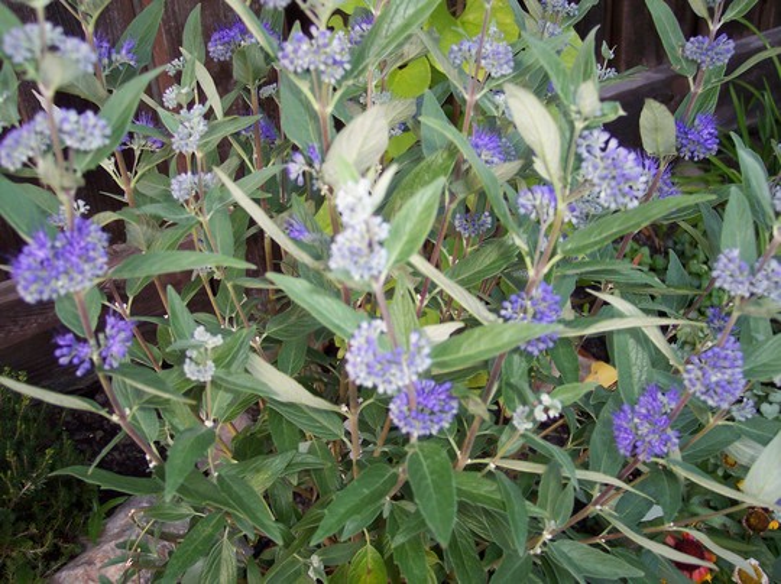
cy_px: 292
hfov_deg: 49.0
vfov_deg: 37.7
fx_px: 857
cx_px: 390
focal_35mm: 38
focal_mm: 8
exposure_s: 1/30
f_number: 2.8
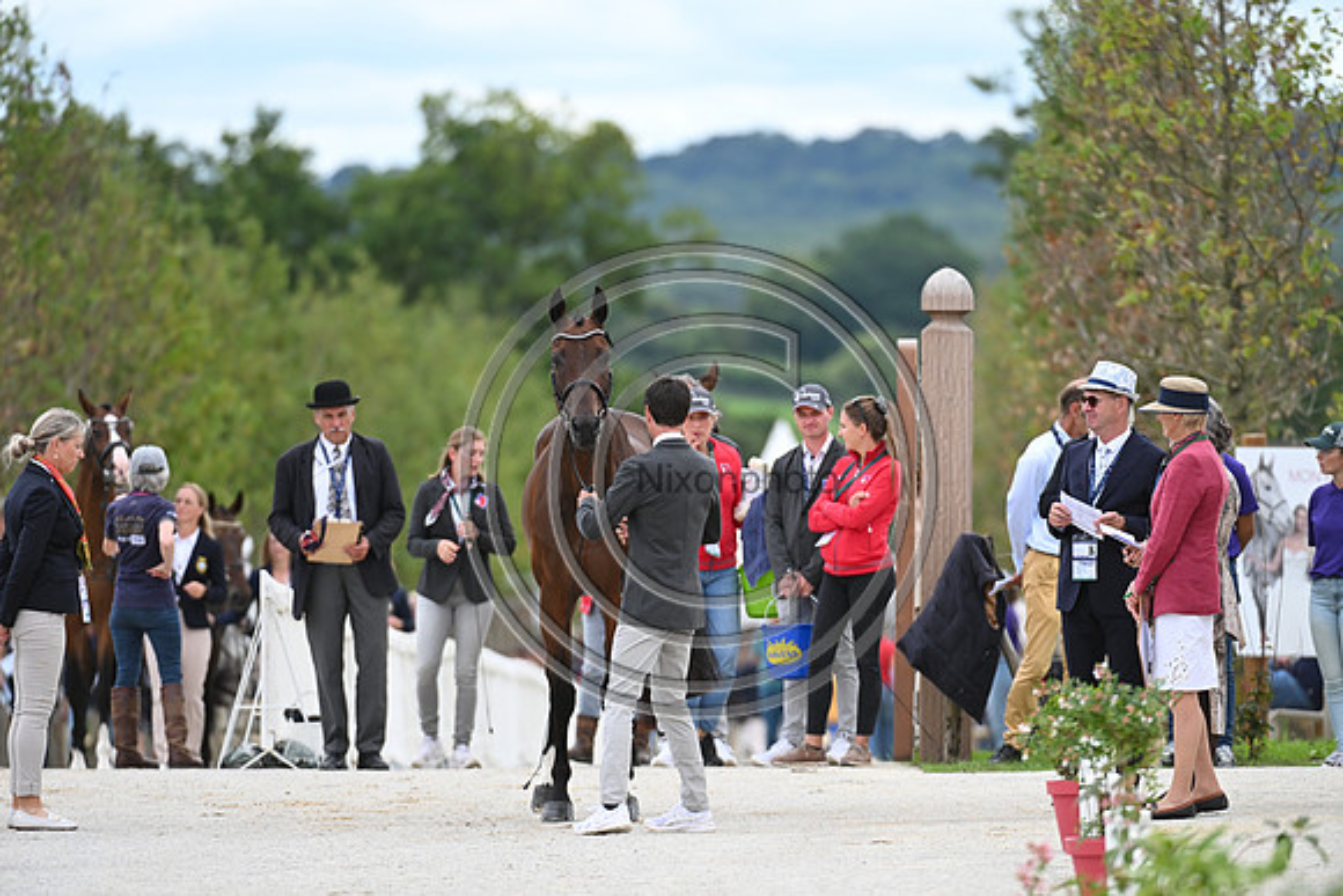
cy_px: 448
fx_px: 14925
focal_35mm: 400
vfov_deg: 3.4
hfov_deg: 5.2
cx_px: 672
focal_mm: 400
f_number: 5.6
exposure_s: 1/1600
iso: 720
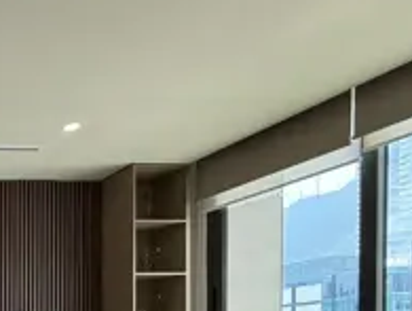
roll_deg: +0.0
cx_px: -209
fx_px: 513
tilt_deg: -0.9
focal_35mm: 43
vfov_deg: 28.9
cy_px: 379
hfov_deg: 28.3
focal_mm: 2.22
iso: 250
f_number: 2.2
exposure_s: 1/120
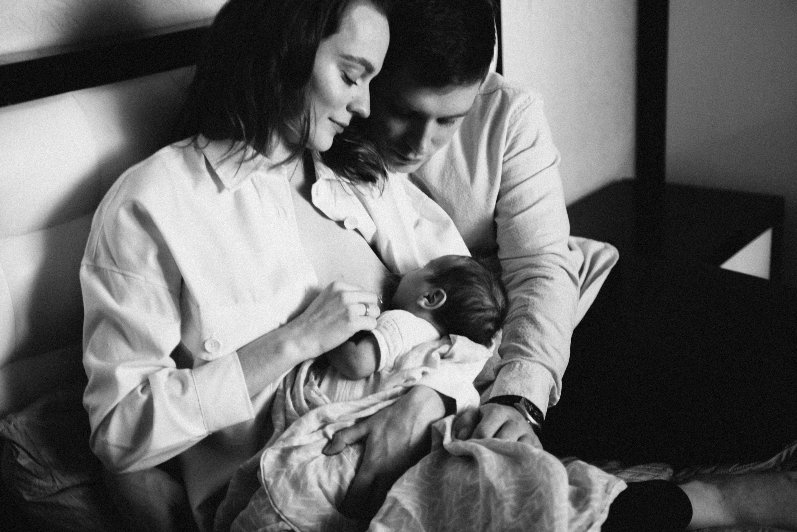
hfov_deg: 38.2
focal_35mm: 52
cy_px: 266
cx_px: 398
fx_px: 1152
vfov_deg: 26.0
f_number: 3.2
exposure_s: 1/160
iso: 500
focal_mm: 52
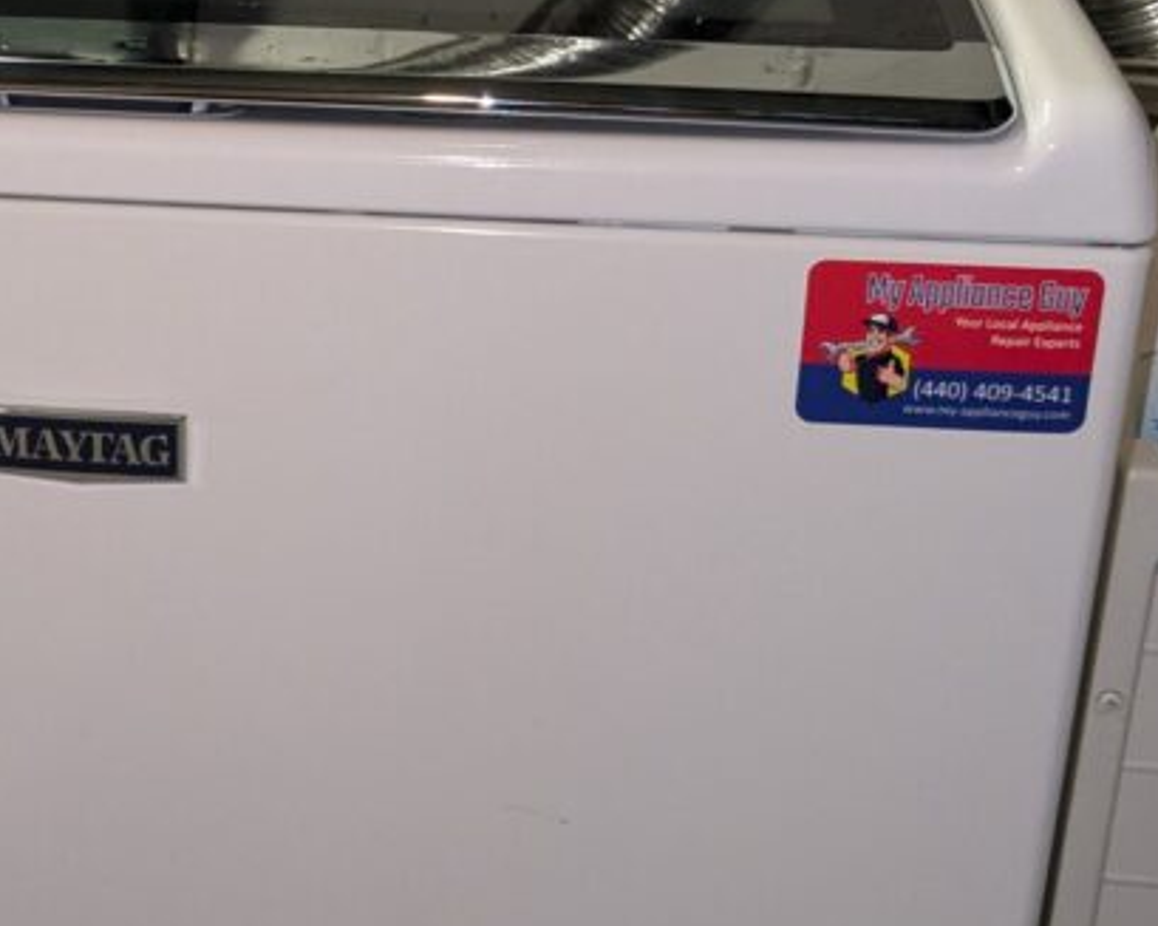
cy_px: 416
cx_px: 170
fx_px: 2261
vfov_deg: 23.1
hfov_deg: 27.9
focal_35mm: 66
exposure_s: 1/120
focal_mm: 4.38
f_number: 1.73
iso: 506
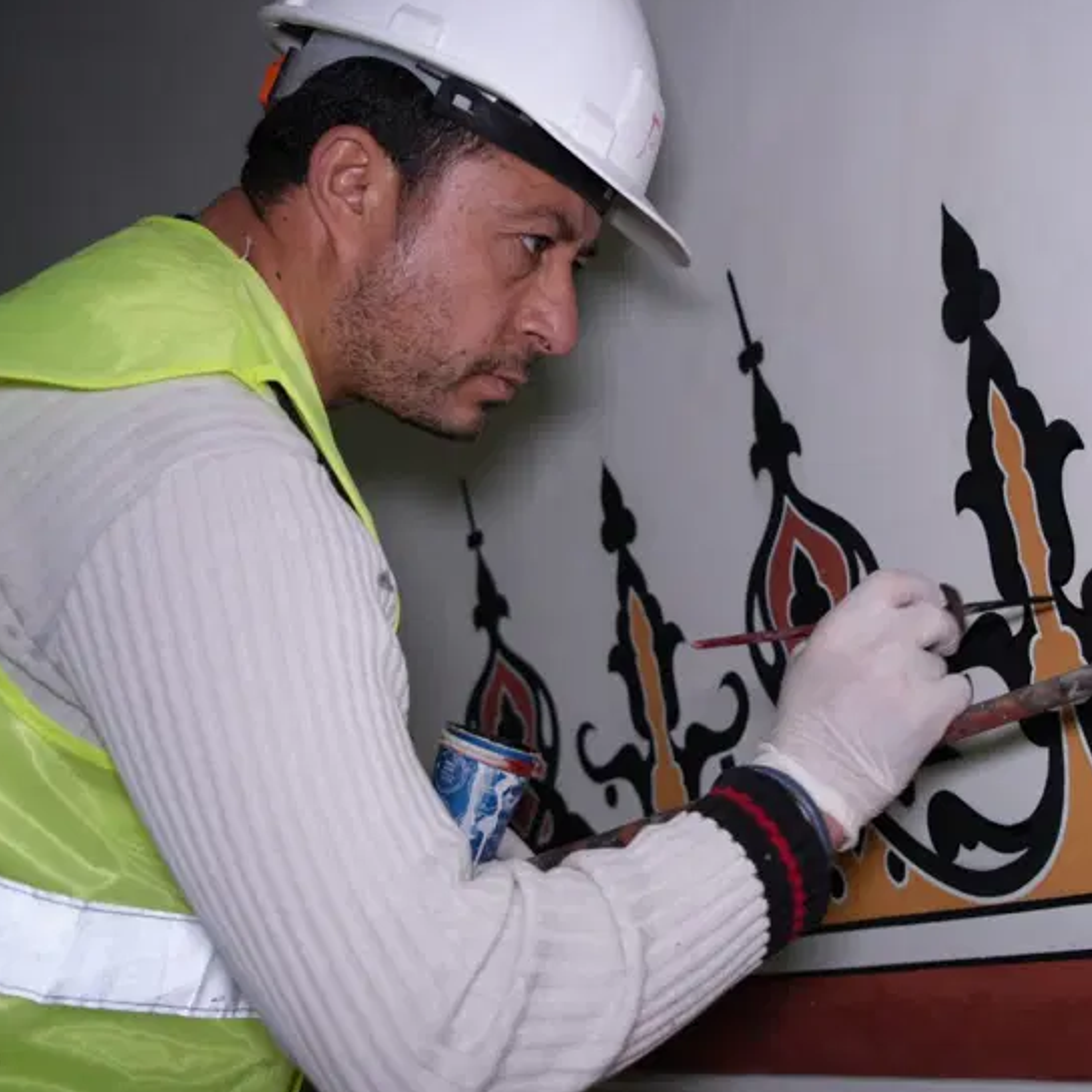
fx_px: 1570
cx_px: 811
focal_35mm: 44
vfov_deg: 38.3
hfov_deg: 37.5
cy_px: 554
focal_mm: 32
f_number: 4
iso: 2000
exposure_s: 1/160
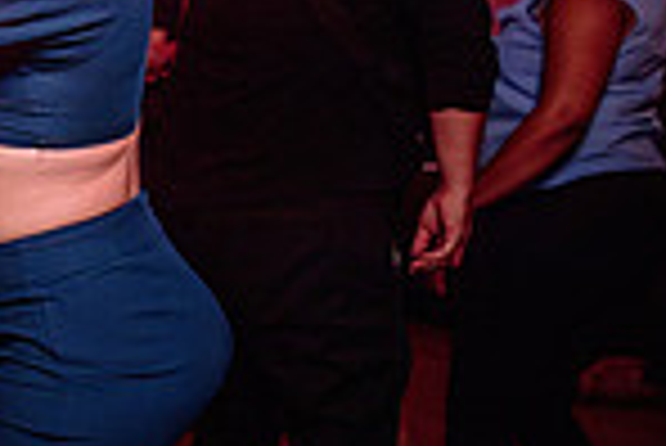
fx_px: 1741
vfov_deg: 14.5
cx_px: -428
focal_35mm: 94
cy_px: 331
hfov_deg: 18.3
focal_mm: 24
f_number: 3.2
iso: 800
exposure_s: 1/60
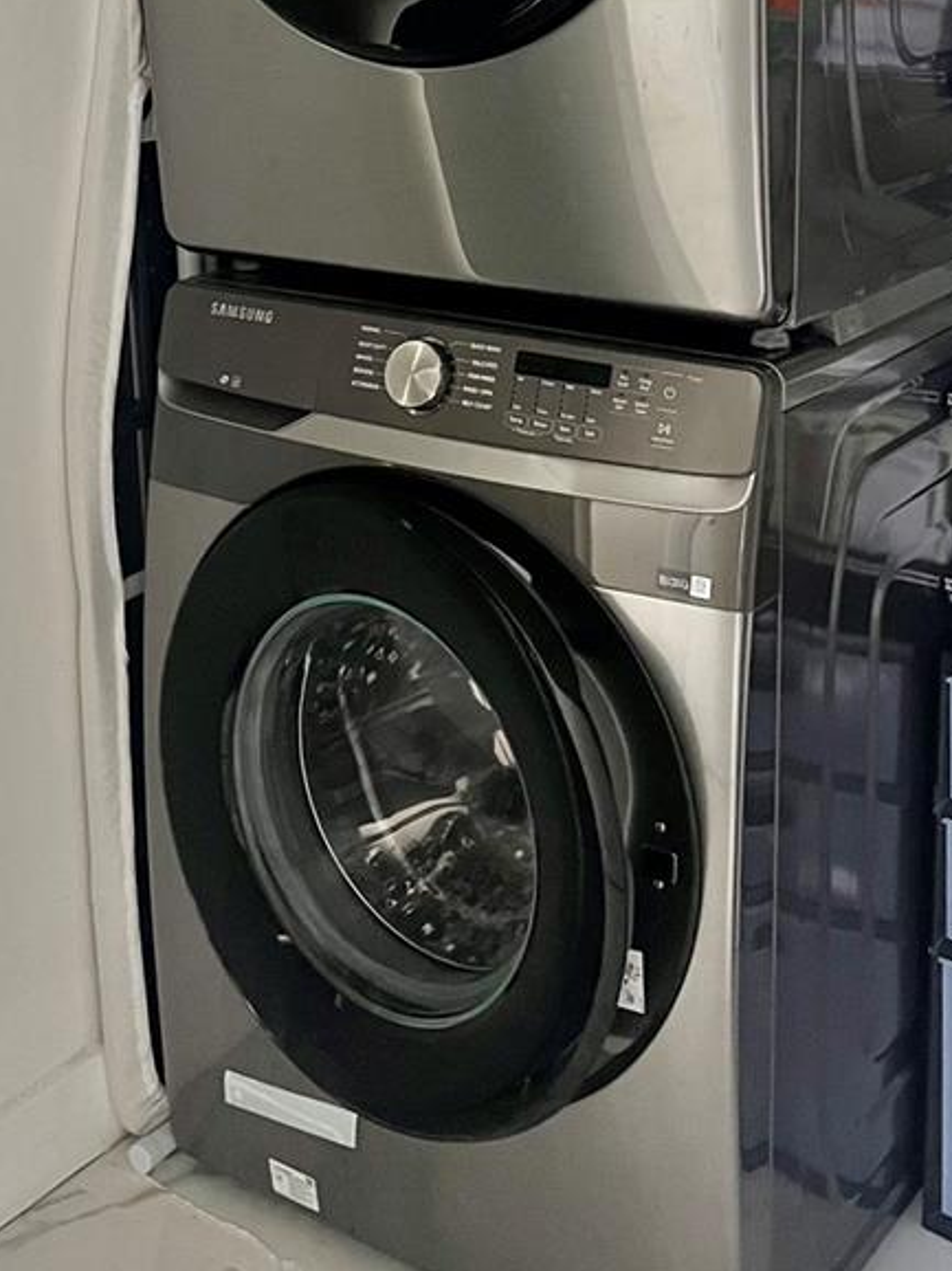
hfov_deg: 27.0
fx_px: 1982
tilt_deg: -8.6
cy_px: 167
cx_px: 444
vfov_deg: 33.9
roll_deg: -0.4
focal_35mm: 54
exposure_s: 1/60
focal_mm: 5.1
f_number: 1.6
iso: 320
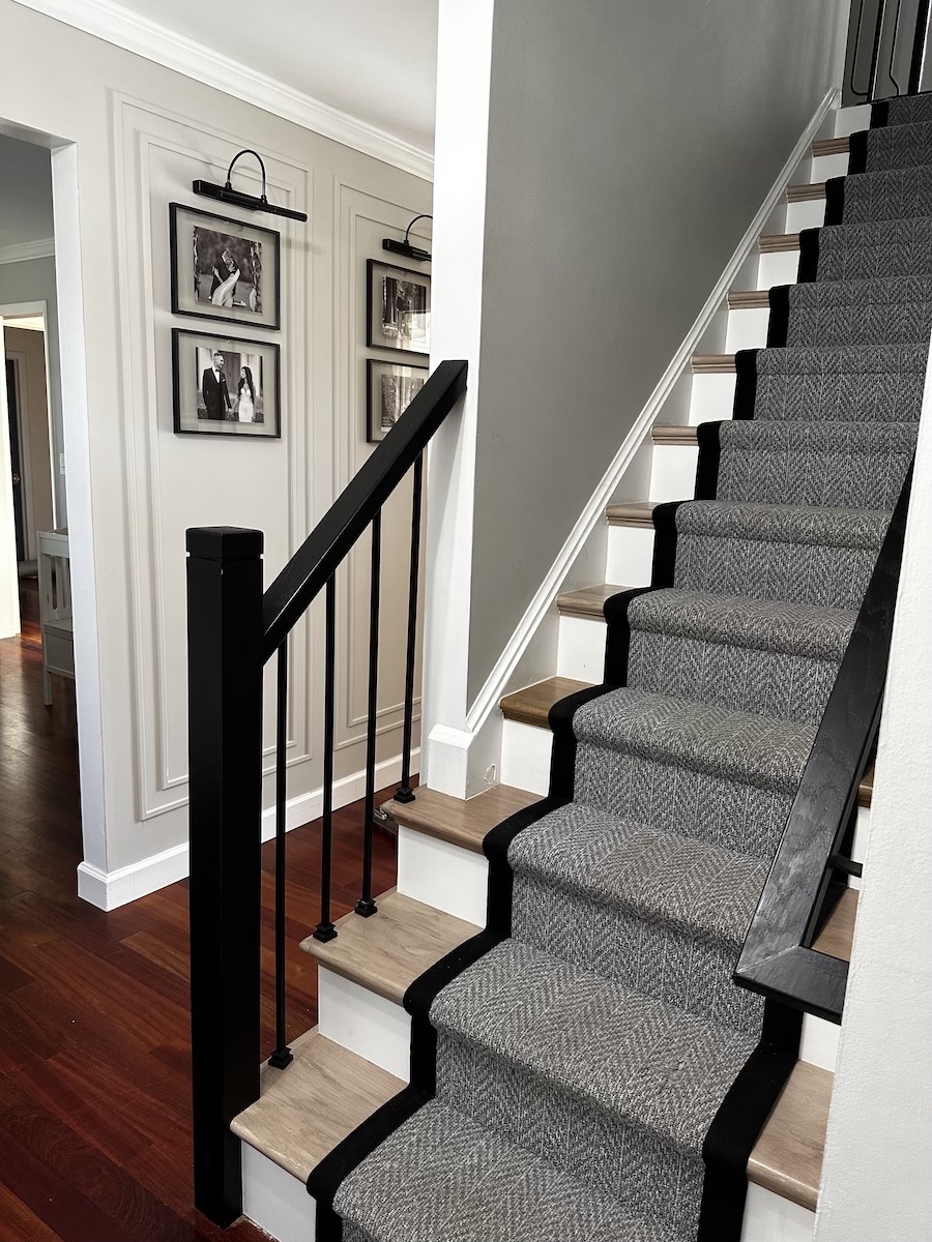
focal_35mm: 24
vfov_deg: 71.6
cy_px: 621
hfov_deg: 56.8
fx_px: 862
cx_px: 466
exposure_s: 1/60
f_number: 1.78
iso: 250
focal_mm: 6.86
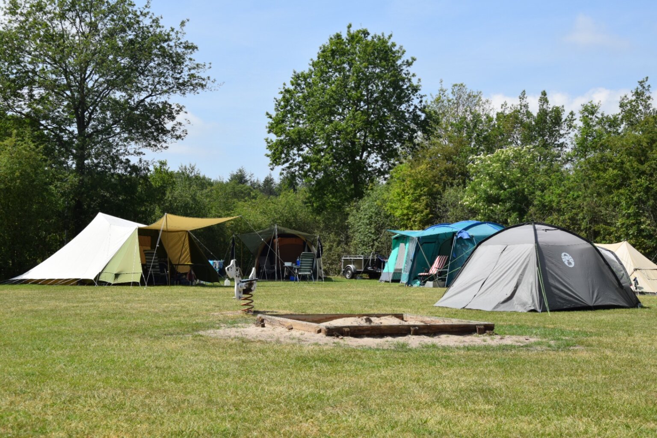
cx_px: 328
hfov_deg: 38.9
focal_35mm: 51
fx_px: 931
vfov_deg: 26.5
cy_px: 219
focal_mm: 34
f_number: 10
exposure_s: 1/400
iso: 200
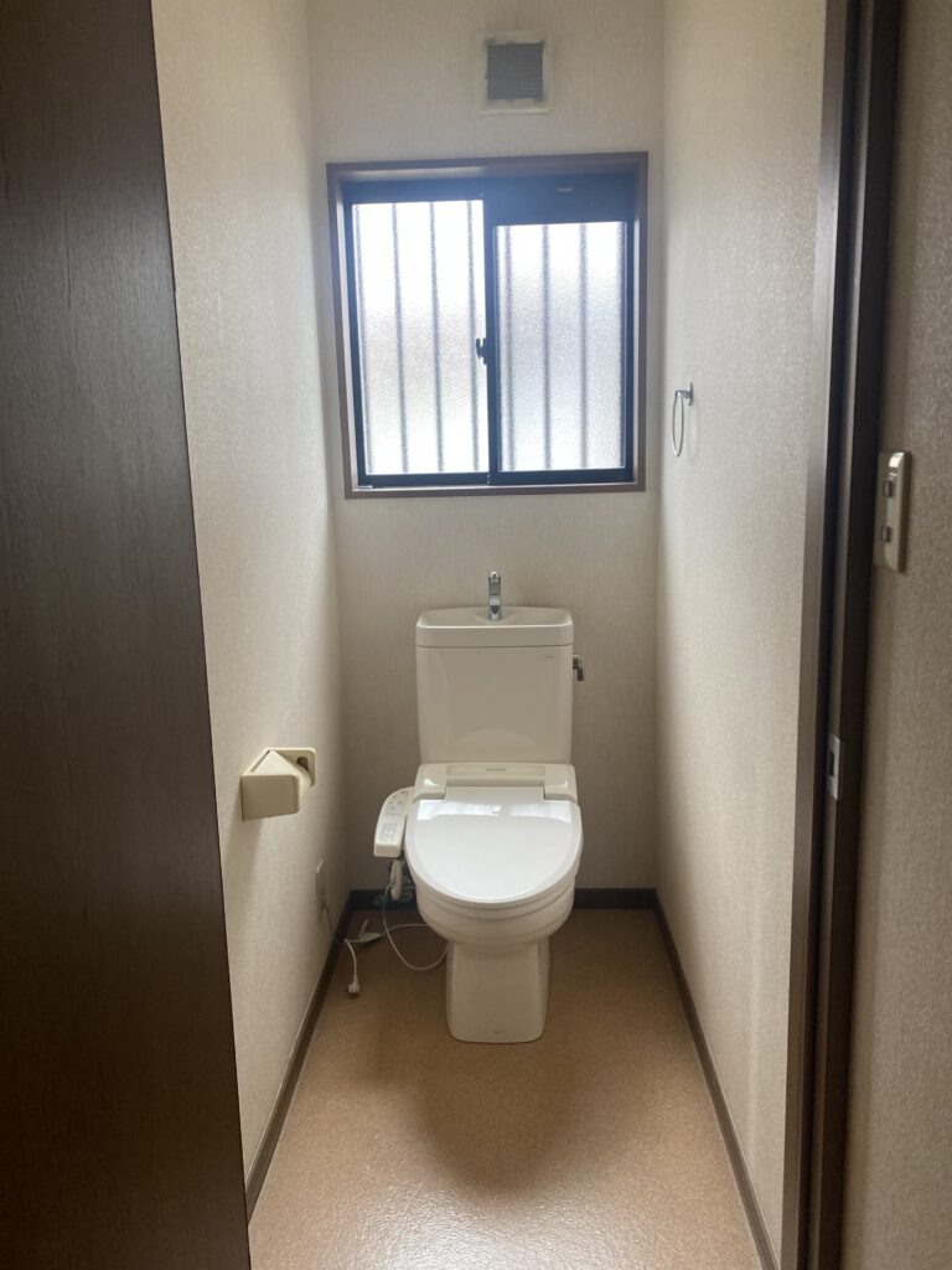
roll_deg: +1.1
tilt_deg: -8.7
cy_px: 635
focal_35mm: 26
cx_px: 476
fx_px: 953
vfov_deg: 67.3
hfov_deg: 53.1
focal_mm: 4.25
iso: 125
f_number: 1.8
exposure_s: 1/121
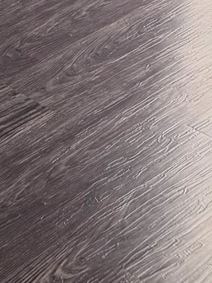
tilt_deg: -6.1
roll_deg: +1.8
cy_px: -507
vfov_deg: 10.6
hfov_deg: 9.4
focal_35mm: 143
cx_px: -274
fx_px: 1168
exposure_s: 1/544
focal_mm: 6.76
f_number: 1.78
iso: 80
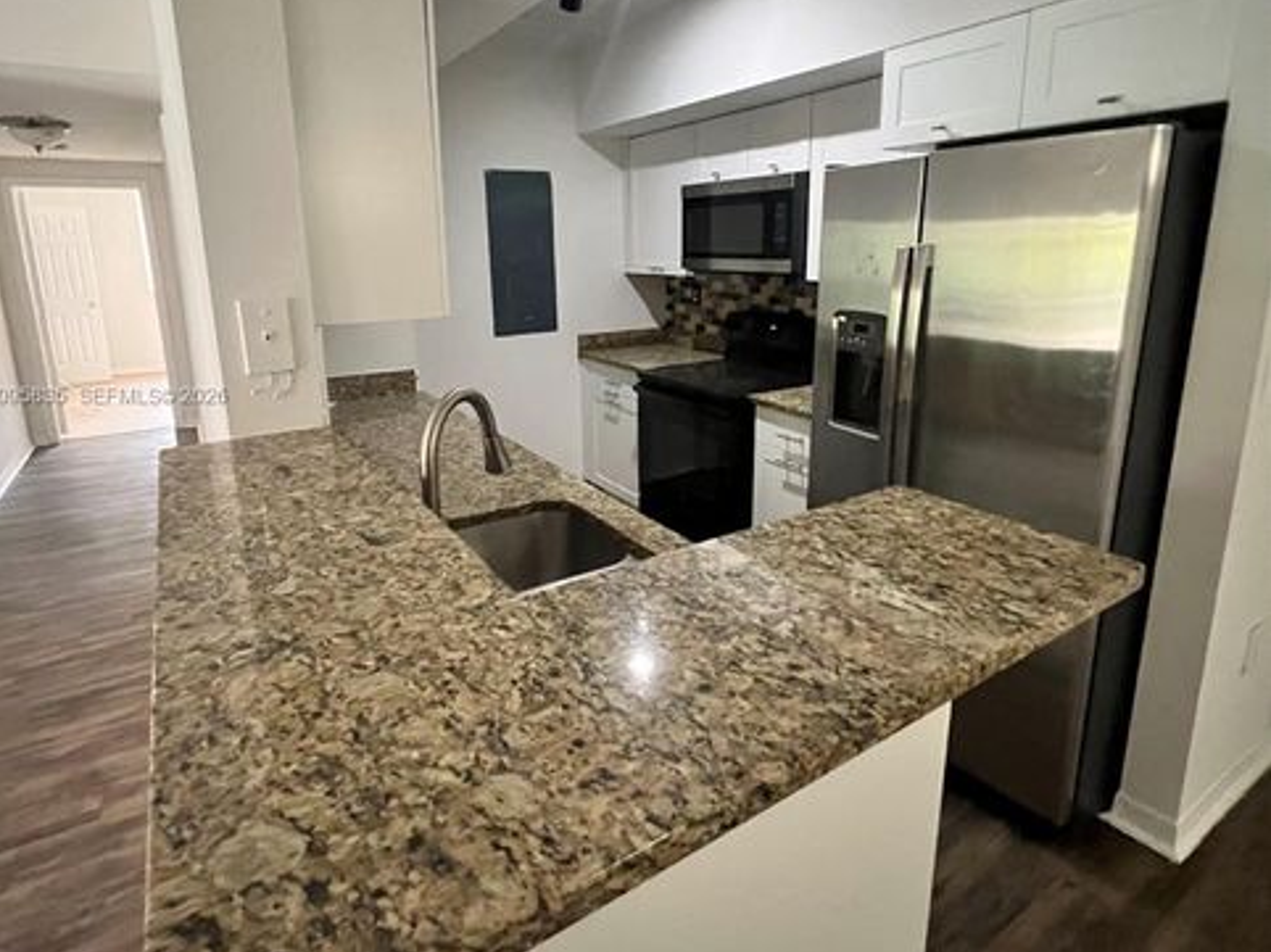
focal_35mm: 18
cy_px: 397
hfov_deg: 87.8
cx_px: 614
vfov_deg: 71.0
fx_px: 661
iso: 1000
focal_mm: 1.57
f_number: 1.8
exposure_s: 1/40
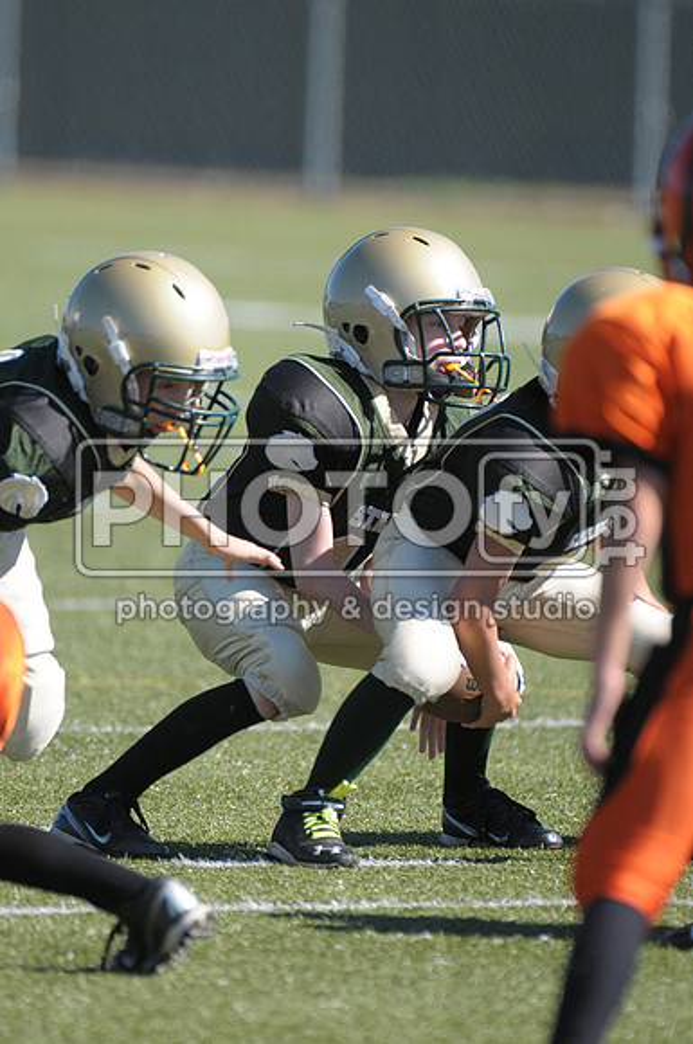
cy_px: 522
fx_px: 17376
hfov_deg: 2.3
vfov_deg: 3.4
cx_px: 346
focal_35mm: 600
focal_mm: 400
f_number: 4
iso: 640
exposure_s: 1/2500
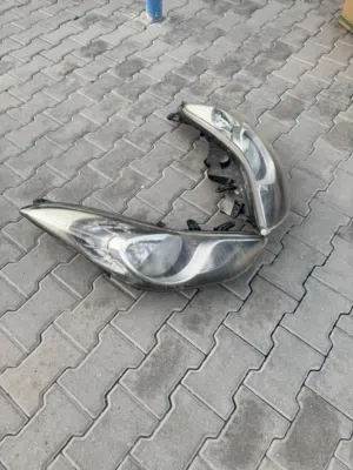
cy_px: 235
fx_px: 326
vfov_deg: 71.6
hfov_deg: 56.8
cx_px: 176
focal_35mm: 24
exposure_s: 1/664
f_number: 1.78
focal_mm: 6.76
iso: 80
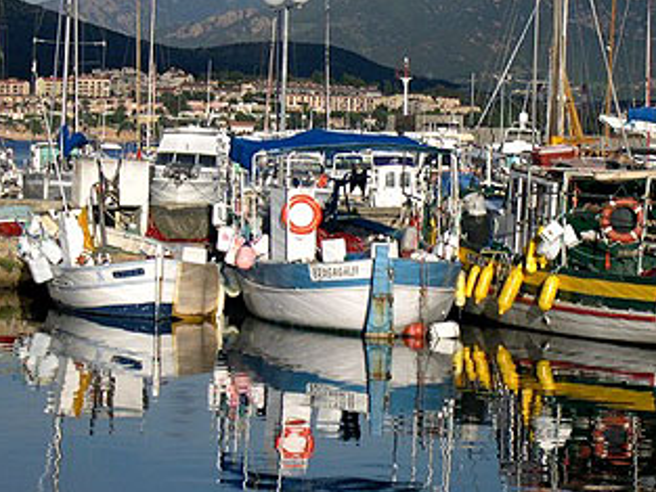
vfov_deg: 9.1
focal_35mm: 164
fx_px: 3109
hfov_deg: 12.0
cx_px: 379
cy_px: 249
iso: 100
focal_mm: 24
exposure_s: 1/106
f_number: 13.4
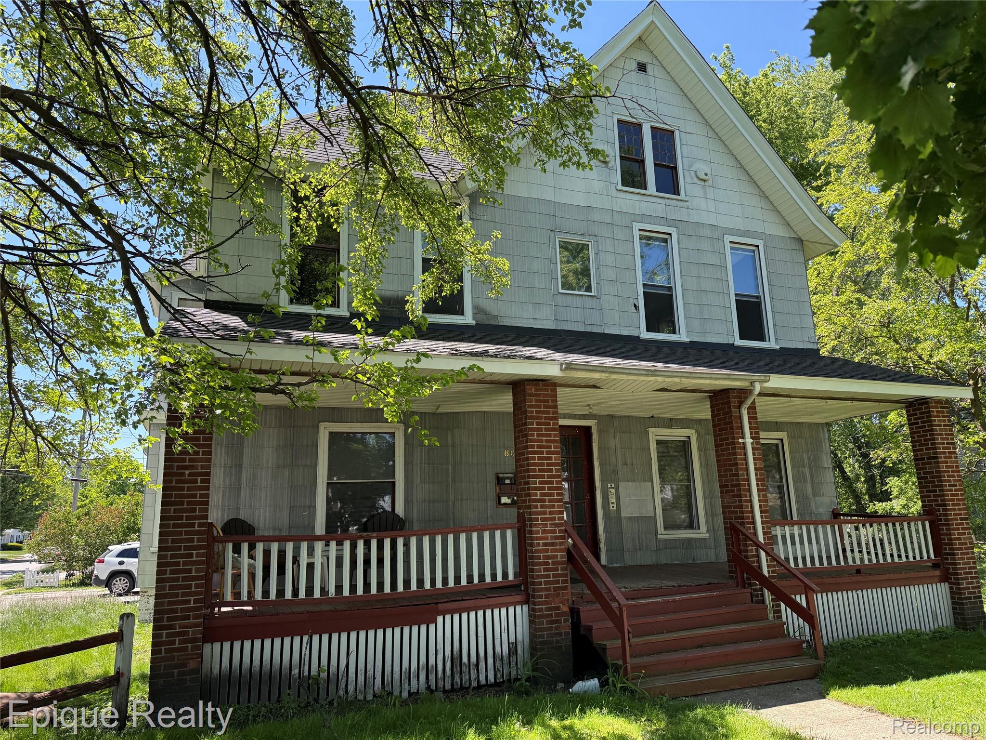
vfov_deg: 56.8
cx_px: 493
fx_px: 684
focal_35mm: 24
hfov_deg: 71.6
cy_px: 370
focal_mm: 6.76
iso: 100
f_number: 1.78
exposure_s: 1/1046
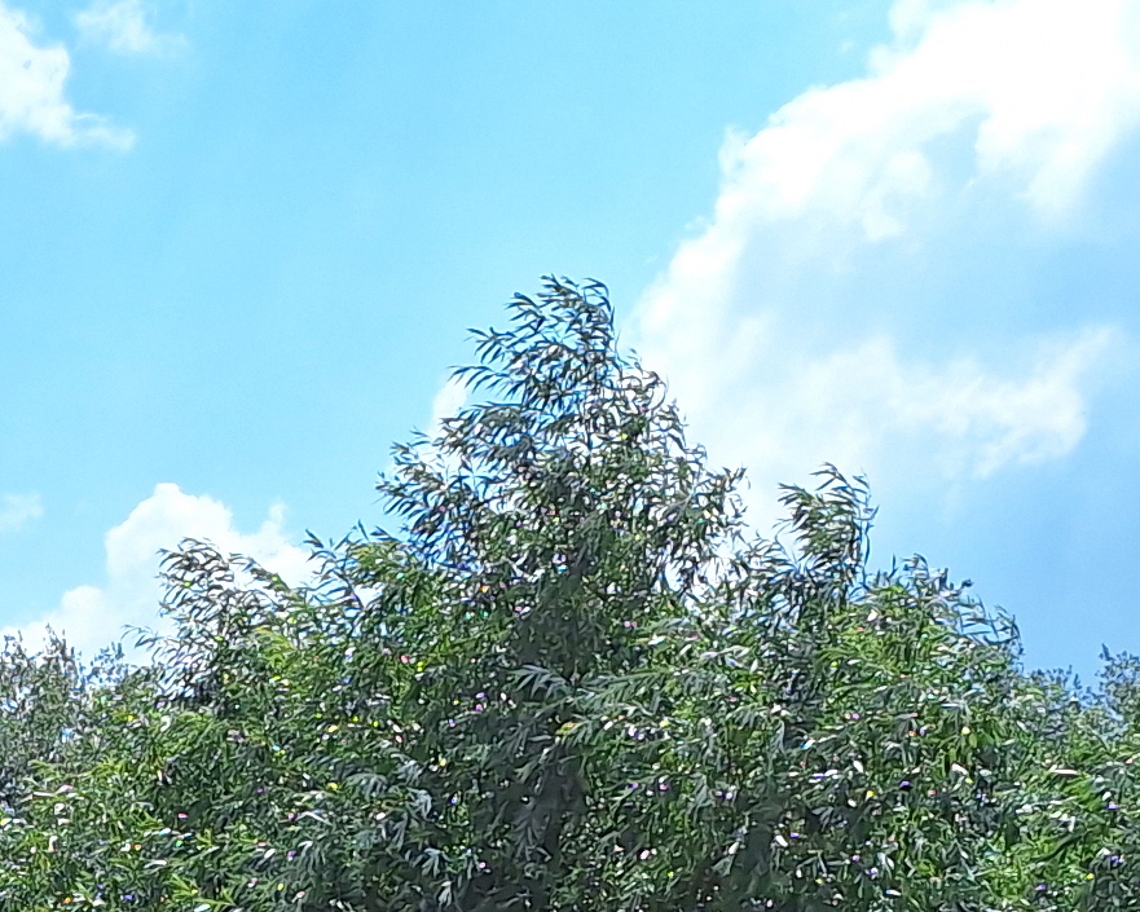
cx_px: -946
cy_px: 1762
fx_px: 3509
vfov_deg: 13.0
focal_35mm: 104
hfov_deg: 15.6
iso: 40
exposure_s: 1/4367
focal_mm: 5.54
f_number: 1.8
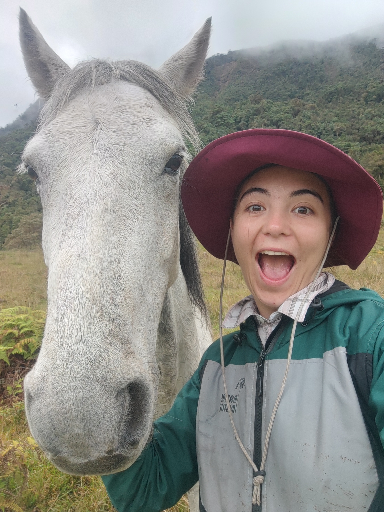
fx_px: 281
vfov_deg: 84.7
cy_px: 256
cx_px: 192
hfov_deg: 68.7
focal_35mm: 19
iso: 50
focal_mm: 3.26
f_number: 2.45
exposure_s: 1/234
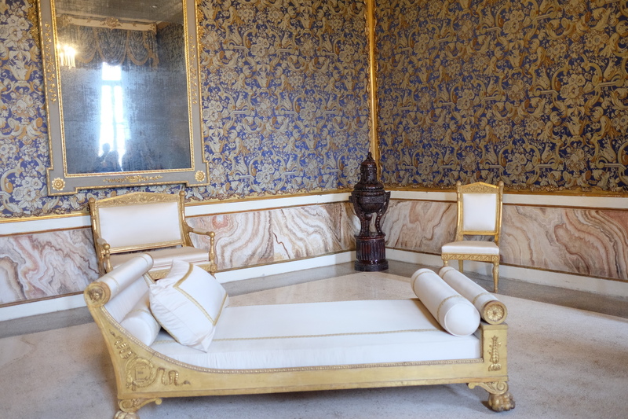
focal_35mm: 35
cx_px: 314
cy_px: 210
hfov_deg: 54.4
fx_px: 610
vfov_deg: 37.8
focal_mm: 23
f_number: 2
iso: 1600
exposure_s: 1/60
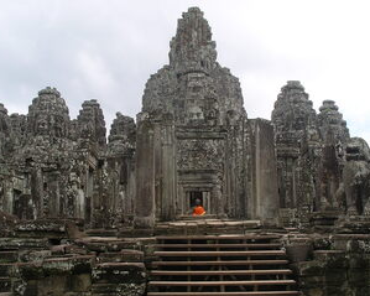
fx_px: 515
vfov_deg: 32.1
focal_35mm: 47
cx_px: 190
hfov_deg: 39.6
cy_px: 161
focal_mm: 7.8
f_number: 5
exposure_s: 1/312
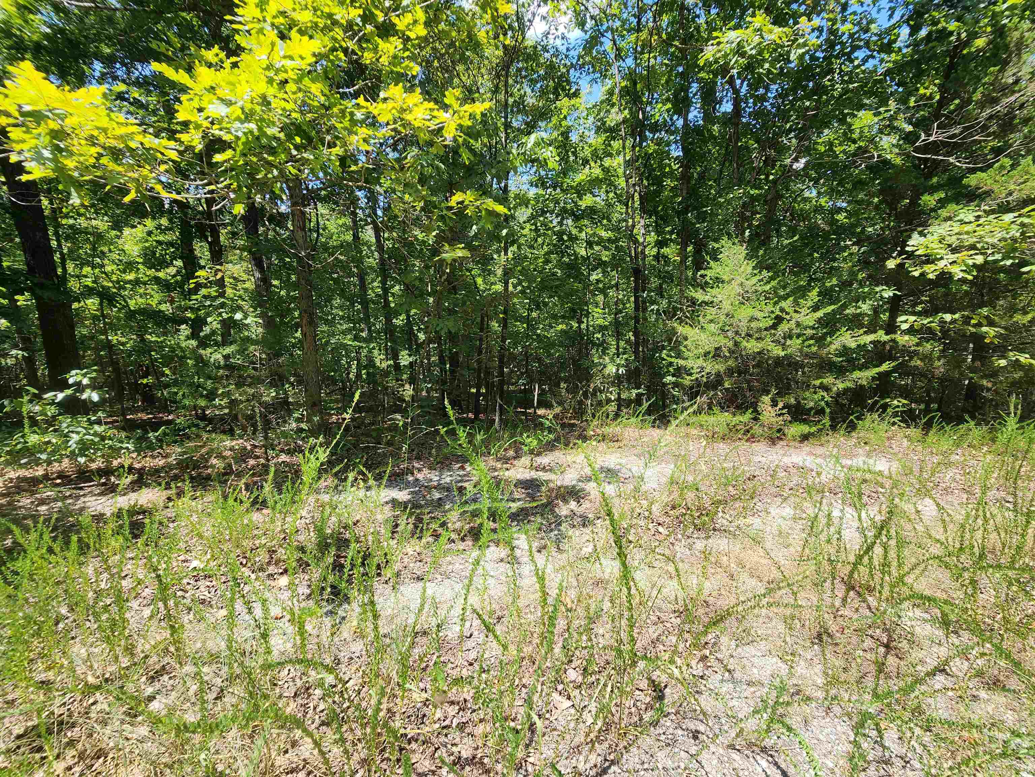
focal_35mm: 13
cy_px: 388
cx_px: 518
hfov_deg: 106.2
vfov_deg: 89.9
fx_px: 389
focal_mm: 2.2
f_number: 2.2
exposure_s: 1/499
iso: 50
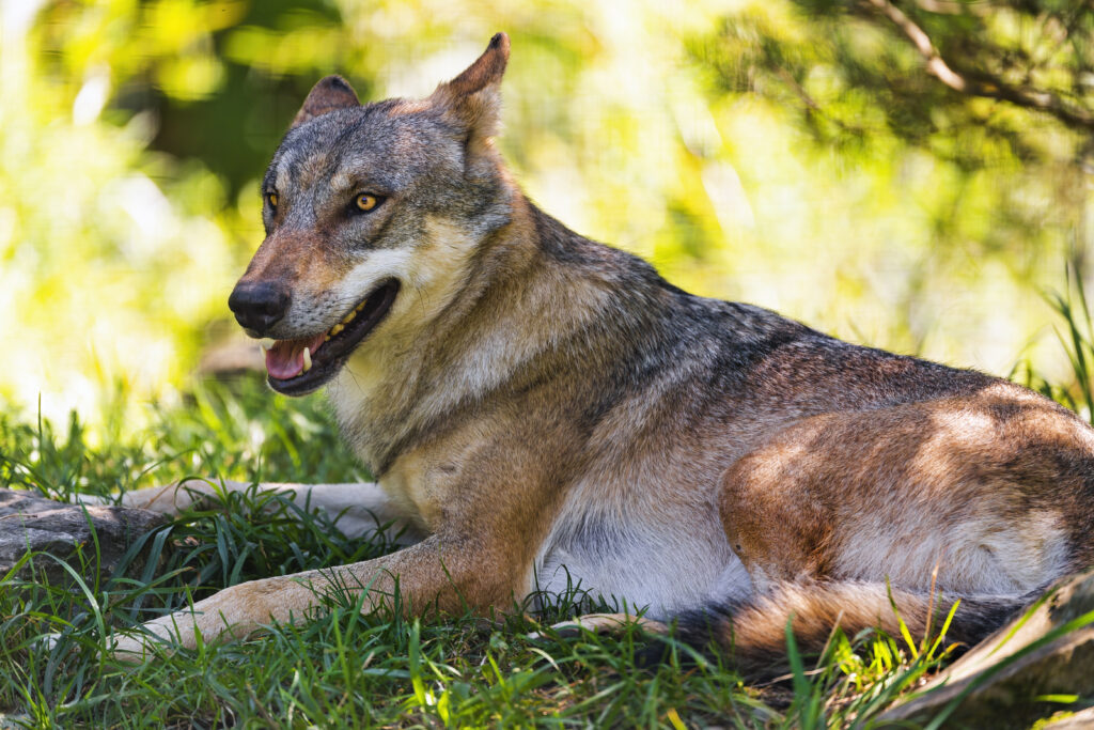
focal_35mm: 340
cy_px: 365
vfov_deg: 4.0
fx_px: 10333
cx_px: 547
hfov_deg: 6.1
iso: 500
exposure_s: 1/640
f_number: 4.5
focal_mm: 340
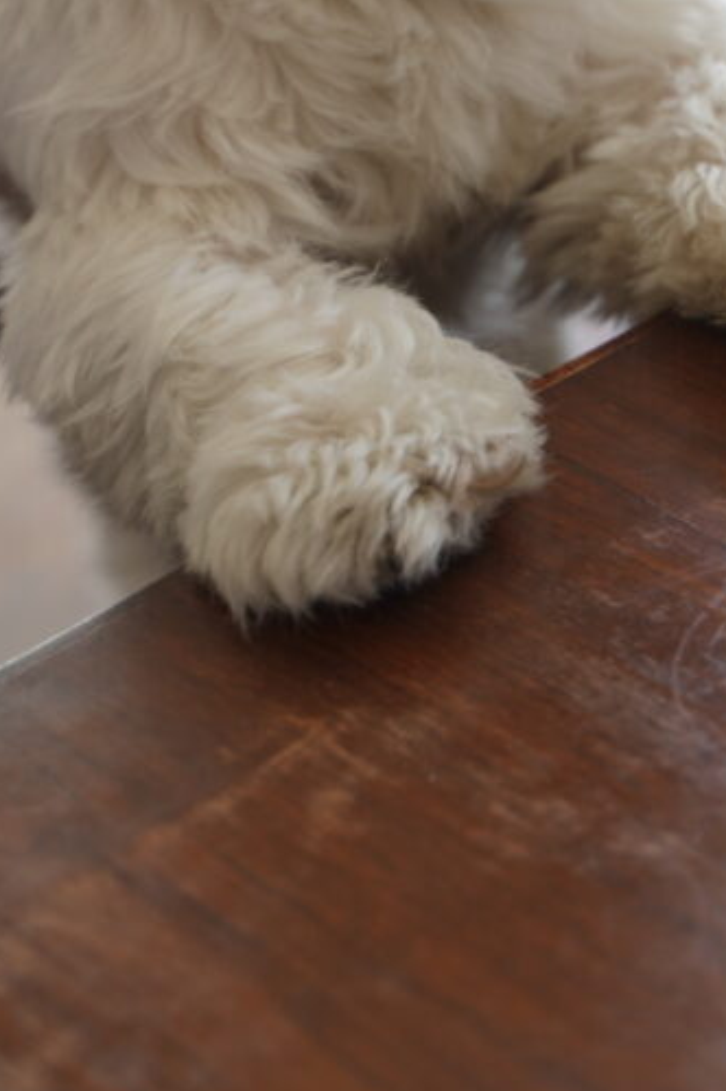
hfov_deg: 10.2
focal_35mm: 134
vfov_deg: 15.0
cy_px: -22
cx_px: 582
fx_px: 4059
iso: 160
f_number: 2.8
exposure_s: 1/200
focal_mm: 58
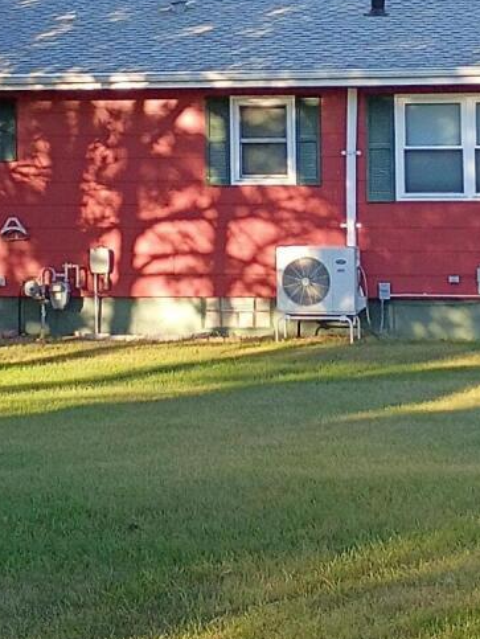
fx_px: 2216
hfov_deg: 12.4
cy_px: 116
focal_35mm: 120
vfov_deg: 16.3
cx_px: 303
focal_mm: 4.27
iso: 100
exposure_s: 1/215
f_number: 1.8
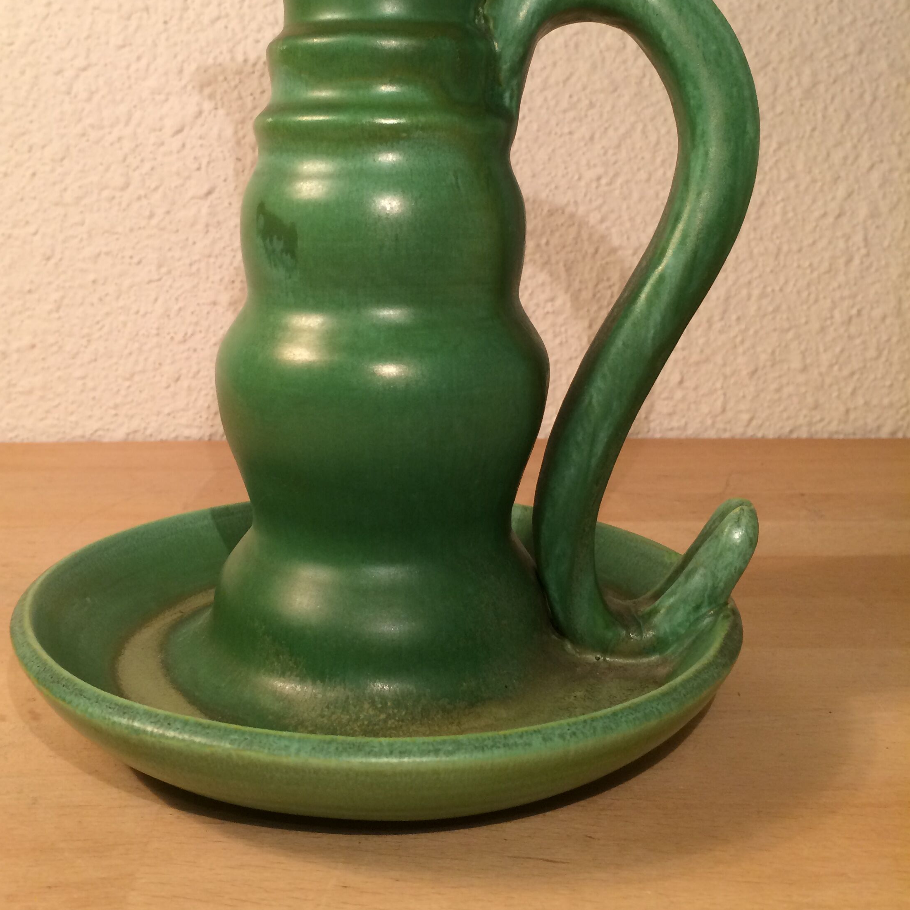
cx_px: 405
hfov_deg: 43.8
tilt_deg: -6.5
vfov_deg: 43.2
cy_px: 294
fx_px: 1130
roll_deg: +1.2
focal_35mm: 38
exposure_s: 1/33
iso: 64
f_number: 2.2
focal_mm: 4.15
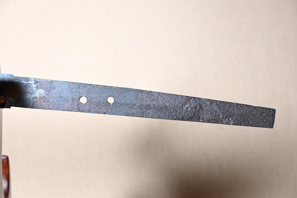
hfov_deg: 27.0
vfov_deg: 18.2
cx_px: 148
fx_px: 619
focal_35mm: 75
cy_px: 99
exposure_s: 1/1.6
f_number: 4.8
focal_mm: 50
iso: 100
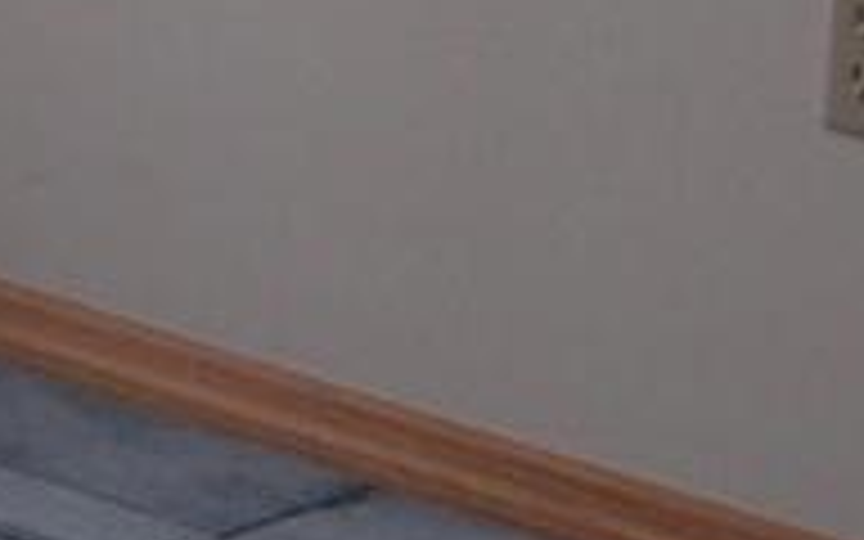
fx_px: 6334
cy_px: -266
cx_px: -963
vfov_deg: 4.8
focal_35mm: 269
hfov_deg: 7.4
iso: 50
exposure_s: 1/45
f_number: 3.3
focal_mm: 6.3
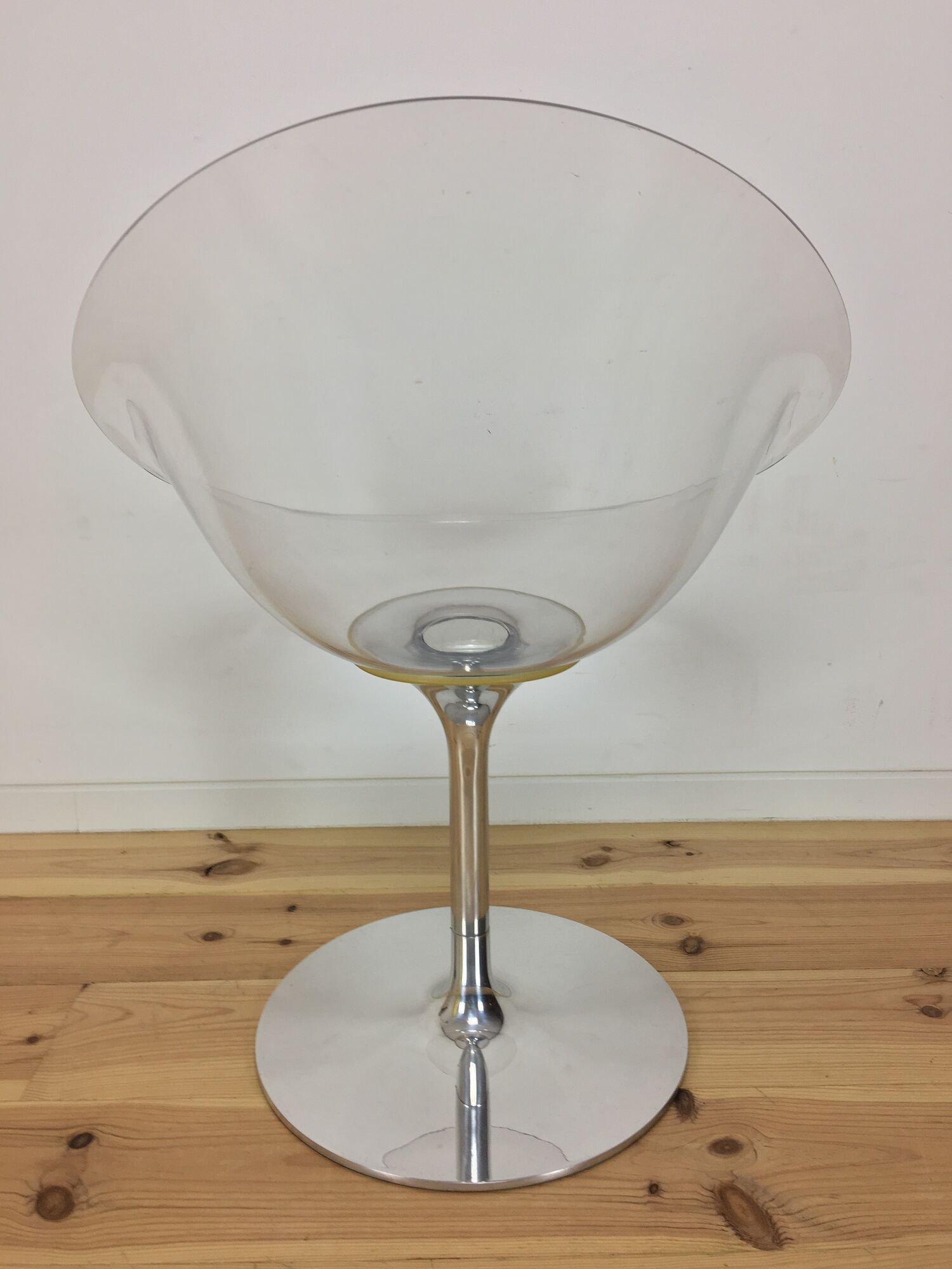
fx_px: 1063
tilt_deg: -17.2
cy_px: 634
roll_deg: +0.6
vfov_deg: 61.7
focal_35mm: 29
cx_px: 476
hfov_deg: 48.2
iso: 25
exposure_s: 1/33
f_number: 2.2
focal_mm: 4.15
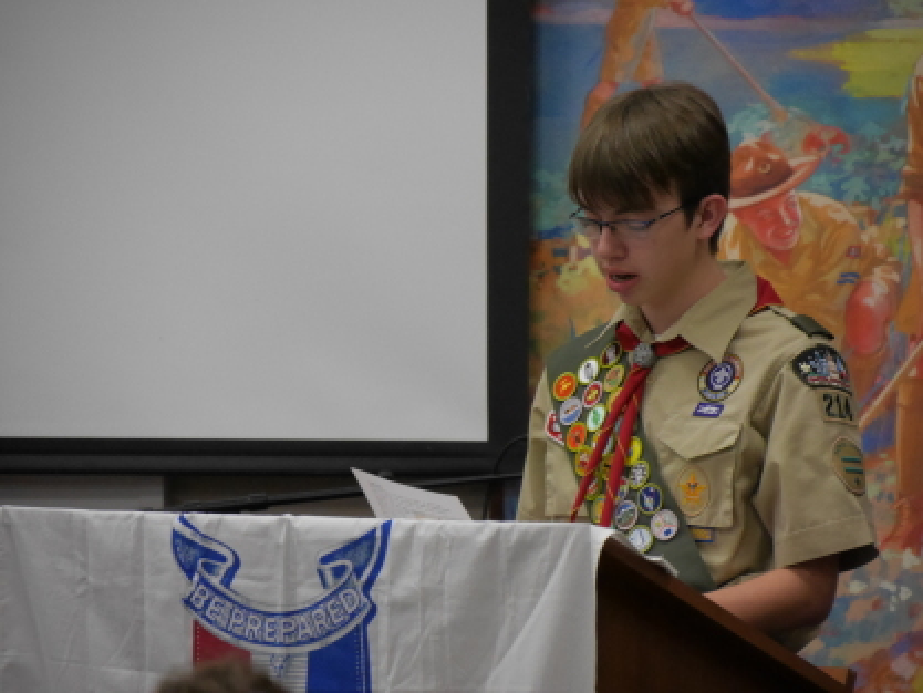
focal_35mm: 280
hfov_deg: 7.1
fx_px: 7468
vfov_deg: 5.3
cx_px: 462
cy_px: 346
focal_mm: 140
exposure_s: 1/160
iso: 3200
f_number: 5.6
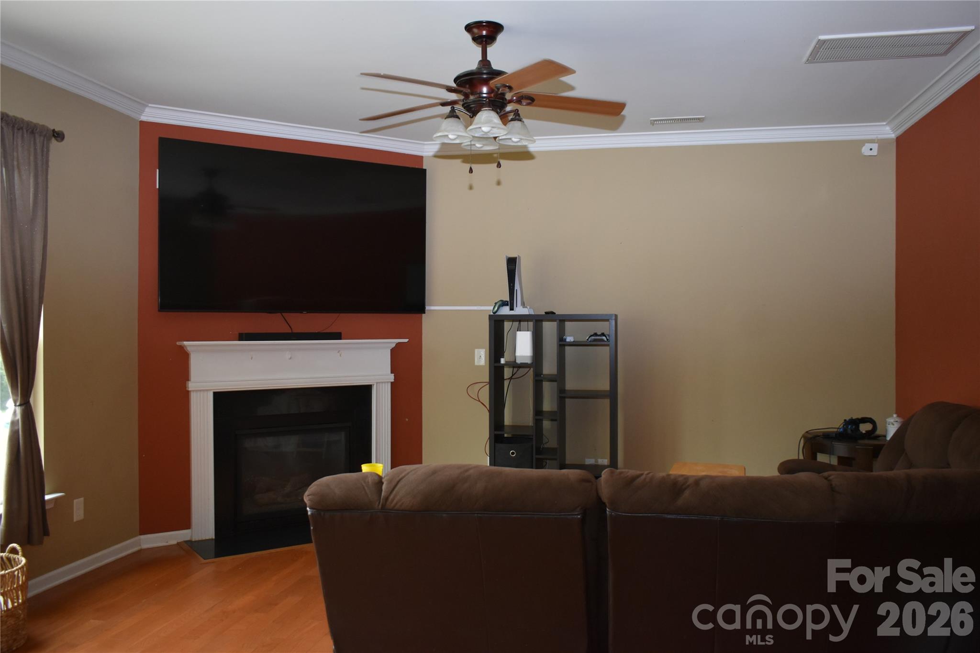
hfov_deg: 61.9
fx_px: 817
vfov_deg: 43.6
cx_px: 490
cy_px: 326
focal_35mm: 30
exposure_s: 1/125
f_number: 4
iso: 1000
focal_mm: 20
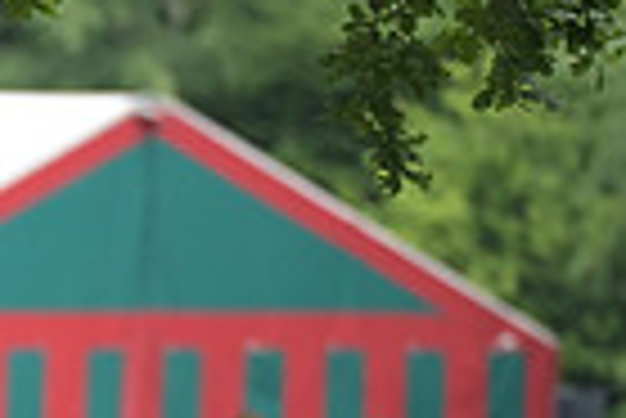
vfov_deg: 0.8
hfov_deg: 1.2
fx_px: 29122
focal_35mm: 1673
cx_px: -603
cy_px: 627
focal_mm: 400
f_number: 5.6
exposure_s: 1/1600
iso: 1400
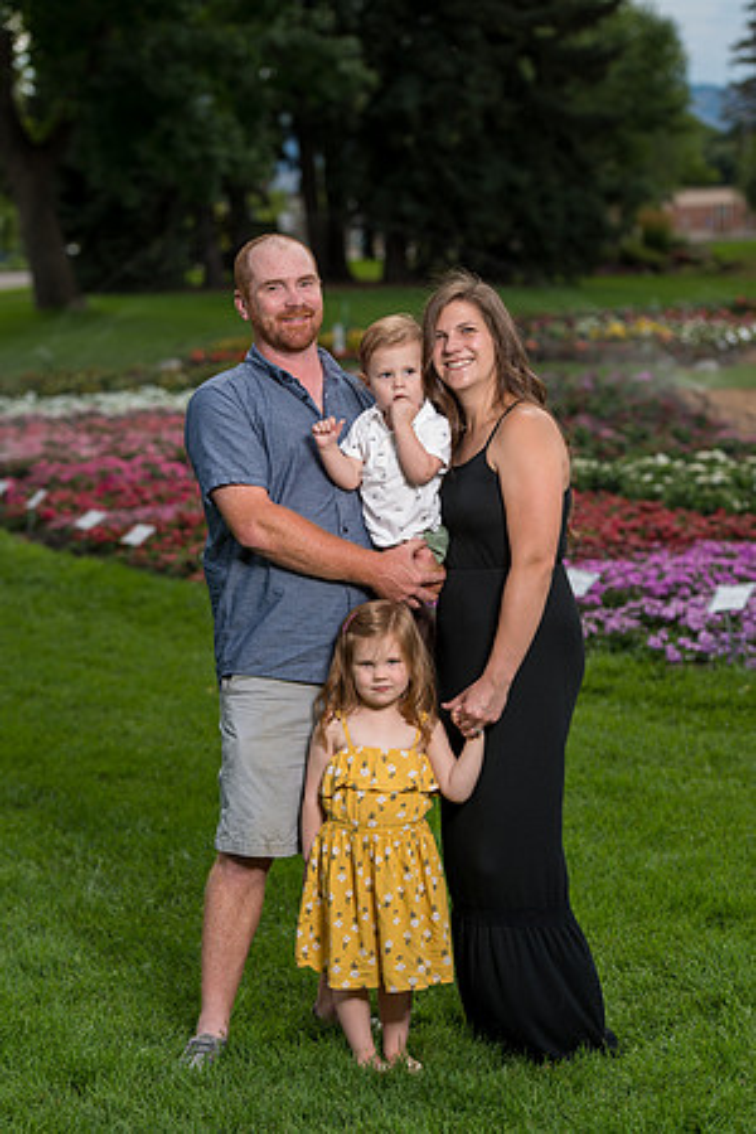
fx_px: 3150
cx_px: 378
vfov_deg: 20.4
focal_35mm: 100
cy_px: 567
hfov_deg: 13.7
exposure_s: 1/250
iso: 100
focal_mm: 100
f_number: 4
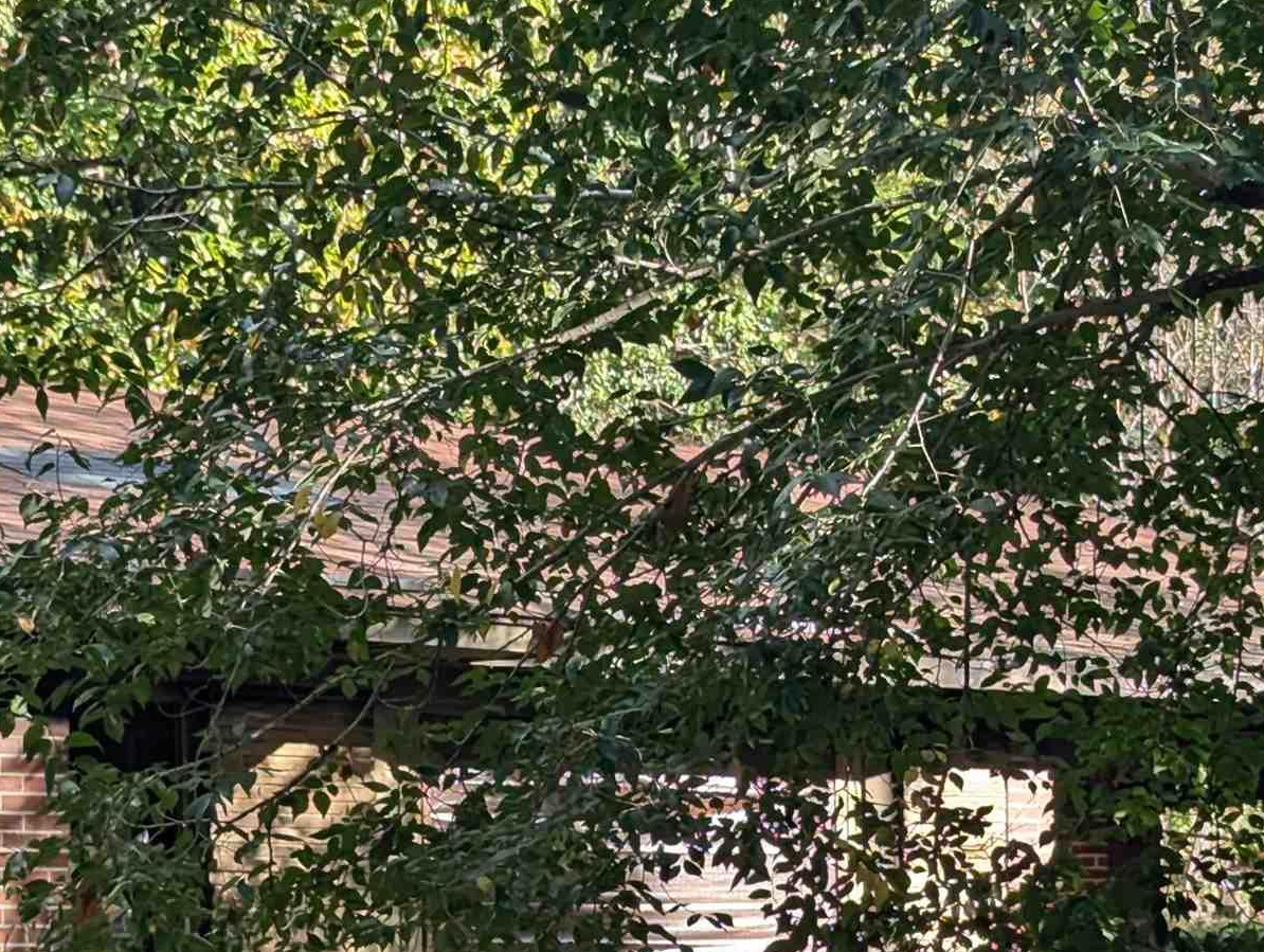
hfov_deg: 16.0
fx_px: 4498
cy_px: 916
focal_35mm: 123
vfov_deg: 12.0
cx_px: 524
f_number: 1.85
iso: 45
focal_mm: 6.81
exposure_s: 1/490
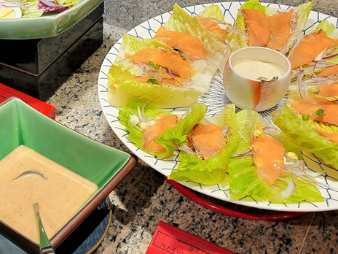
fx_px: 547
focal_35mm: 56
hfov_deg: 33.0
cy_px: 109
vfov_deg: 26.1
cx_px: 49
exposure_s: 1/120
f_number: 1.8
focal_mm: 5.4
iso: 125
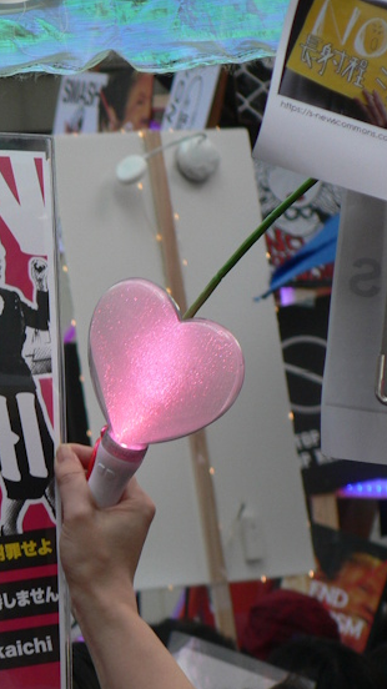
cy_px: 372
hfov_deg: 6.4
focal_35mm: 188
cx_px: -77
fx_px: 3434
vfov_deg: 11.5
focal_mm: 19.9
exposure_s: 1/100
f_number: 3.2
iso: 100
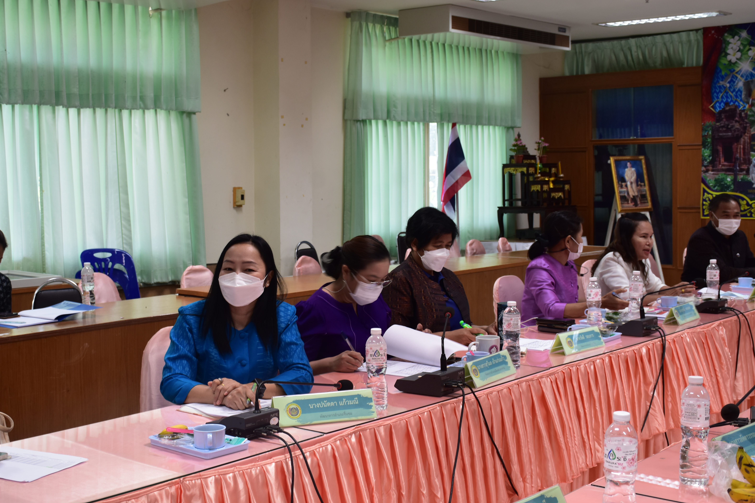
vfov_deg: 27.0
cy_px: 241
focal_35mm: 50
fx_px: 1049
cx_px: 368
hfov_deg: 39.6
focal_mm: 32
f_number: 6.3
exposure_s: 1/20
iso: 400
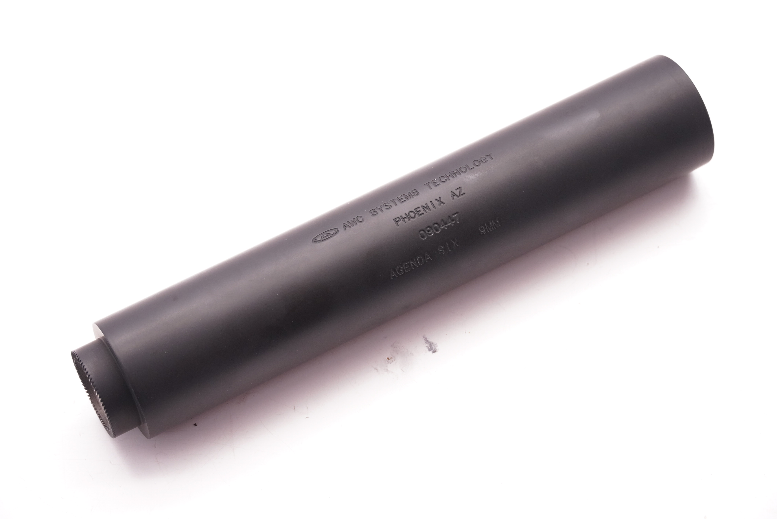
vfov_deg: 13.8
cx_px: 388
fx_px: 2138
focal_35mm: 99
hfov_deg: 20.6
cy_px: 260
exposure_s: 1/125
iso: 1000
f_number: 5.6
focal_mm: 66
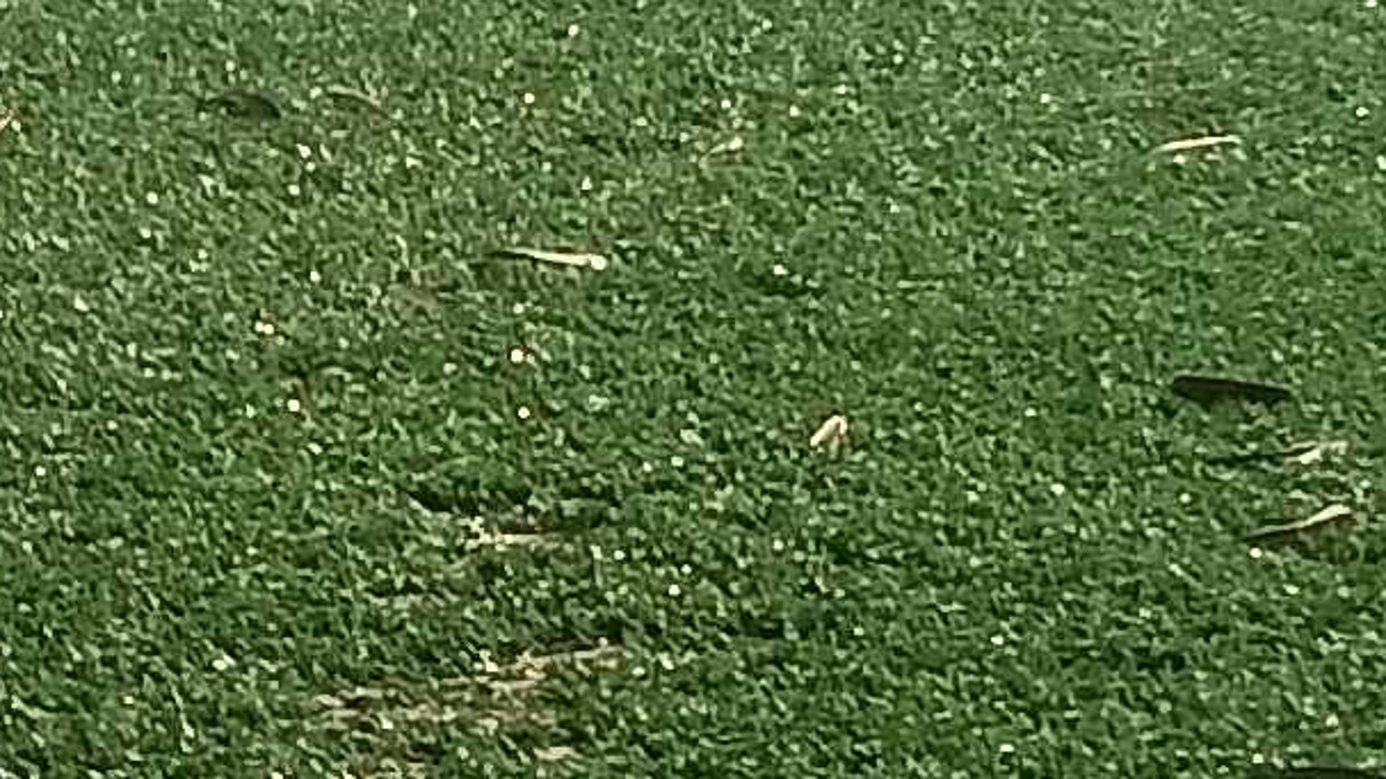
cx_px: -50
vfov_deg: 6.1
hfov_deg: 10.8
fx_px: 7274
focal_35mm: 198
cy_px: 674
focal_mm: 3.98
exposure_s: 1/934
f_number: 1.8
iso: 64
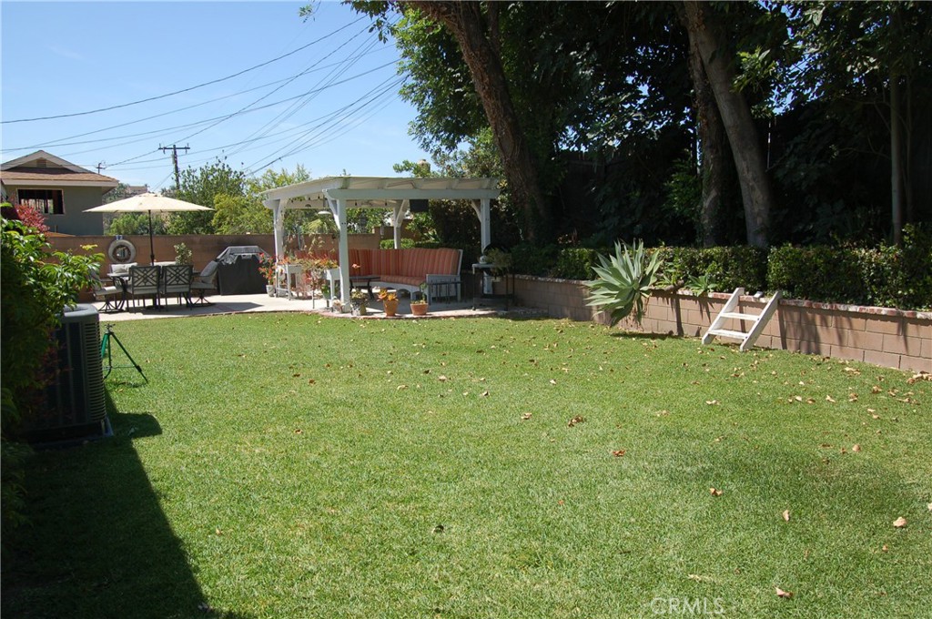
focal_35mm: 27
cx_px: 466
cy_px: 310
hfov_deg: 67.4
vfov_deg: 47.8
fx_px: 698
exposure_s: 1/250
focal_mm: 18
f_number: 8
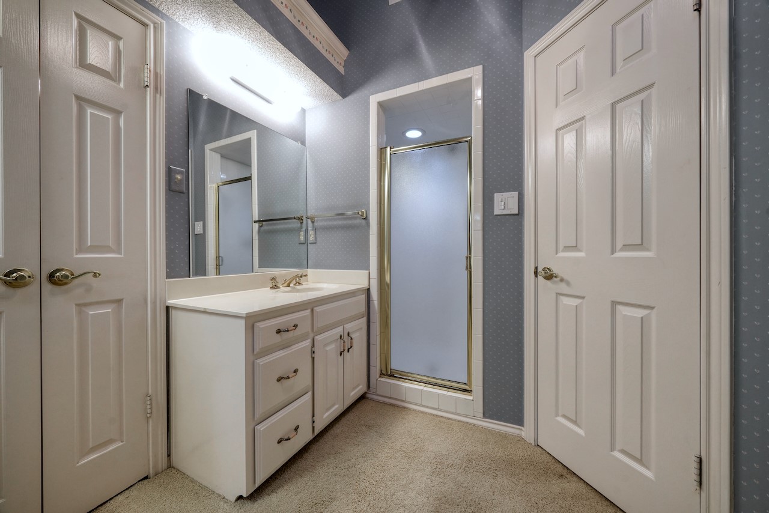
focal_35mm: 13
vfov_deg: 85.5
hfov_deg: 108.3
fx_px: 278
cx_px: 384
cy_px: 256
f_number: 8
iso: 640
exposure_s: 1/8
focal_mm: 13
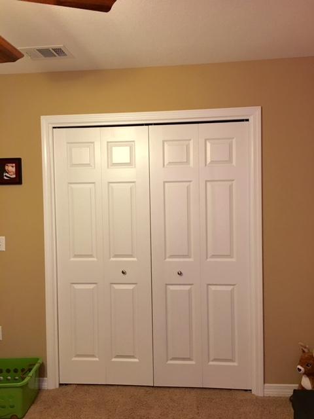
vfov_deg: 61.7
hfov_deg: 48.2
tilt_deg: -1.4
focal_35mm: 29
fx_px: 351
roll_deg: +2.0
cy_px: 210
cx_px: 157
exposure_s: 1/15
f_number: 2.2
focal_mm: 4.15
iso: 64
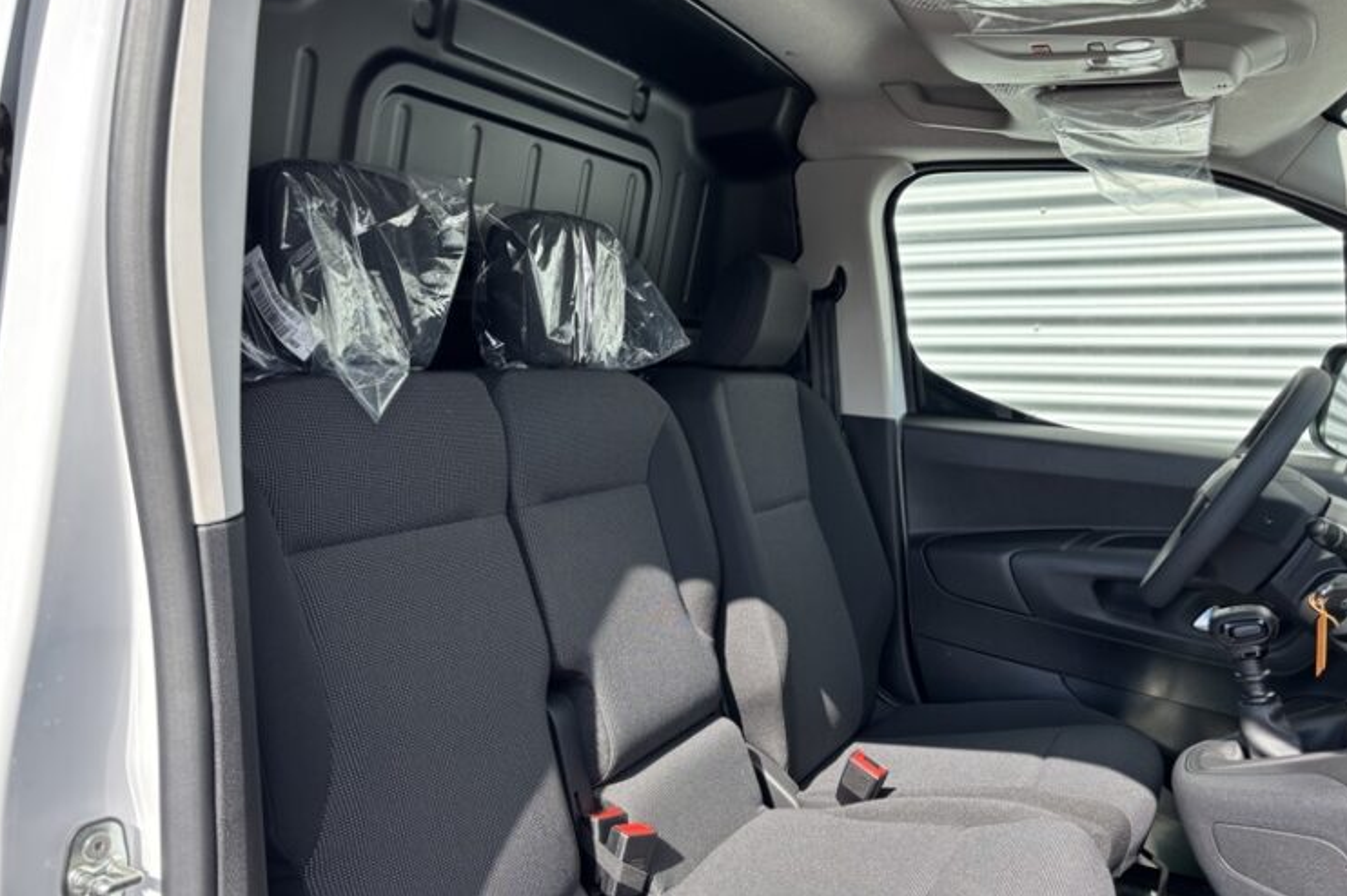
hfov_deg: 65.5
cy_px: 435
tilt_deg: -8.1
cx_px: 661
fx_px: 1047
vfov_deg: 46.4
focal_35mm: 28
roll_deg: -0.8
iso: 50
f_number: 1.6
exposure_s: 1/707
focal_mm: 5.96
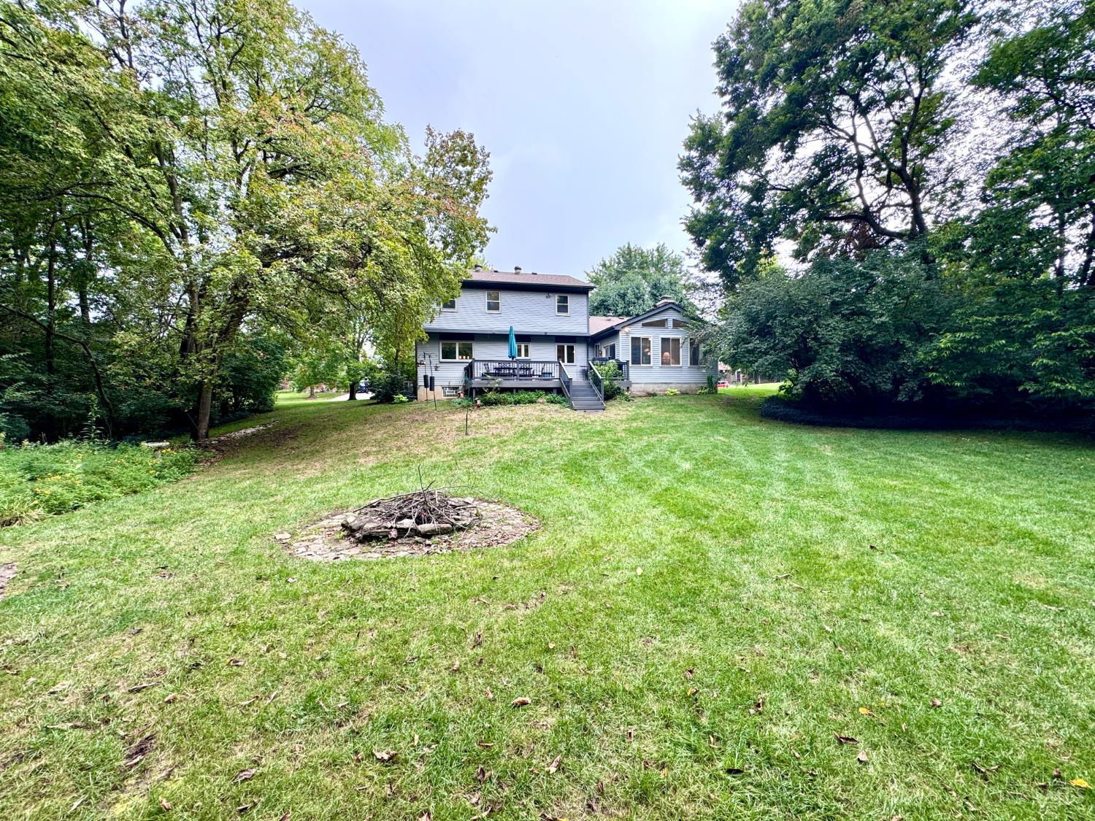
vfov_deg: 85.7
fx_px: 443
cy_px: 410
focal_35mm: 14
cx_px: 548
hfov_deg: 102.1
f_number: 2.2
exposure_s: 1/99
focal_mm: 2.22
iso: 50
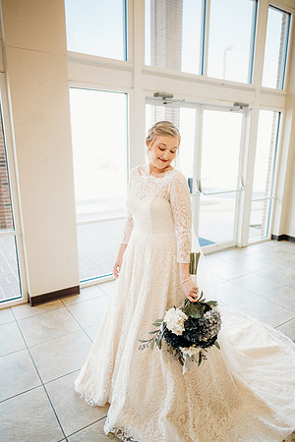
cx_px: 148
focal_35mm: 24
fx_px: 295
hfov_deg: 53.1
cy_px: 221
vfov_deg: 73.7
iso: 320
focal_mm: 24
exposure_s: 1/160
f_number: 1.8
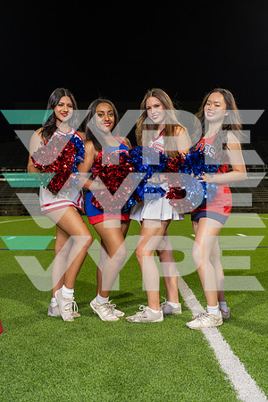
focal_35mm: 47
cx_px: 134
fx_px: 525
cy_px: 201
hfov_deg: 28.6
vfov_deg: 41.9
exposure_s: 1/250
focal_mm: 47
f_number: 4.5
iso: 640
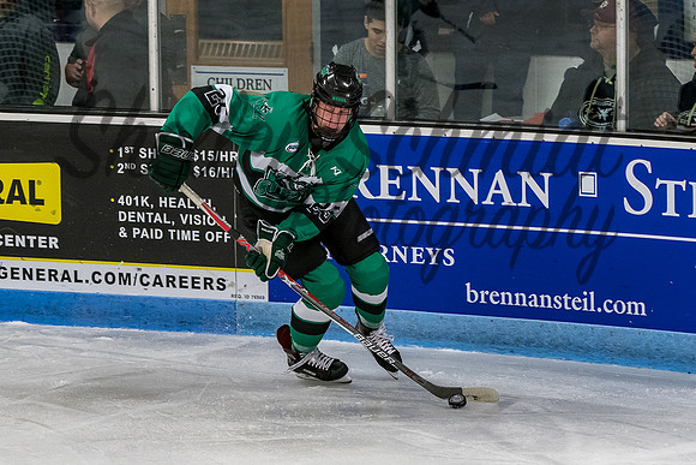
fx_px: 4318
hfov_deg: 9.2
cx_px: 344
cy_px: 248
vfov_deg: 6.2
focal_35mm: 223
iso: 2500
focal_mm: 110
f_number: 4
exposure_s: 1/800
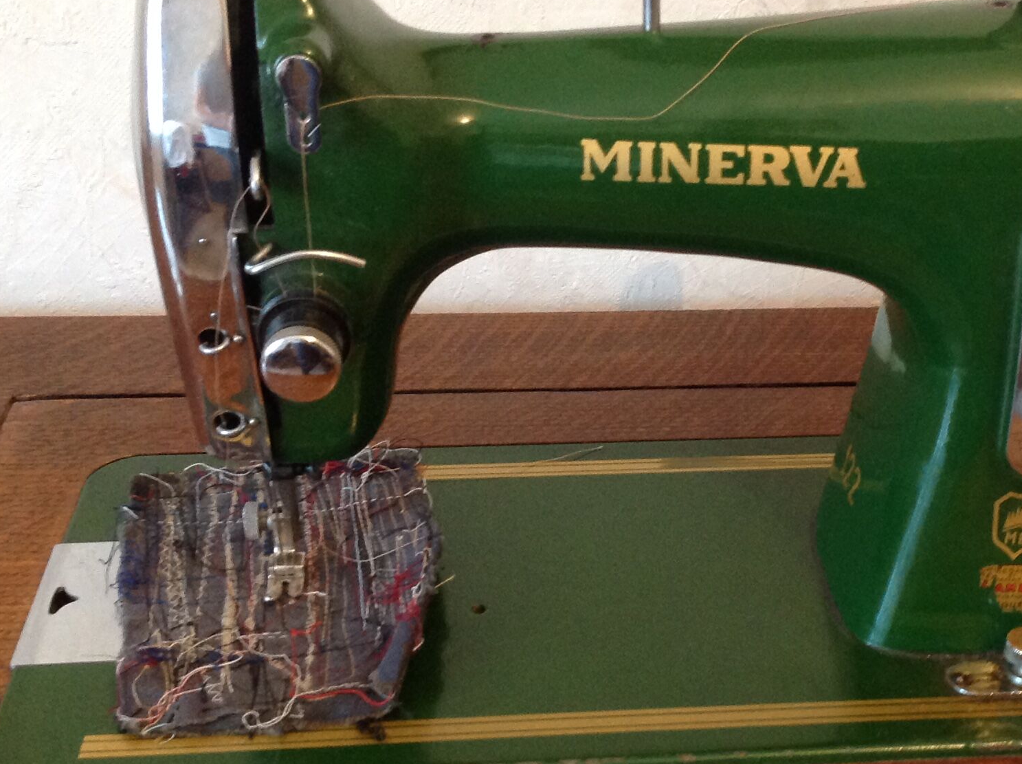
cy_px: 490
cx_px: 718
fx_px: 1798
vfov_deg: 23.9
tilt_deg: -32.4
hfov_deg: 31.4
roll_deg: -1.6
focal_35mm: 61
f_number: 2.4
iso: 250
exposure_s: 1/15
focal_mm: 4.28
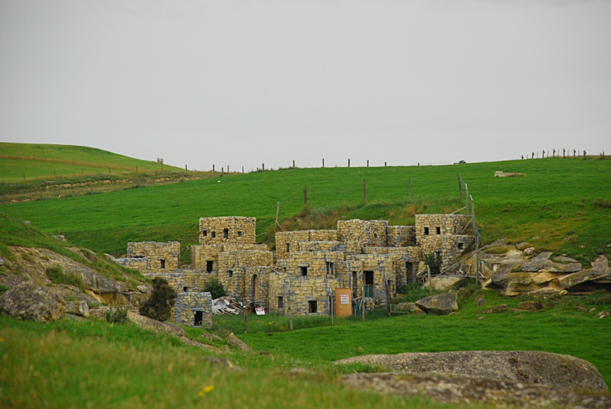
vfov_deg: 7.7
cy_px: 204
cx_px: 306
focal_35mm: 180
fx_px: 3059
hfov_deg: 11.4
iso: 400
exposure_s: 1/640
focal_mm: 120
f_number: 6.3
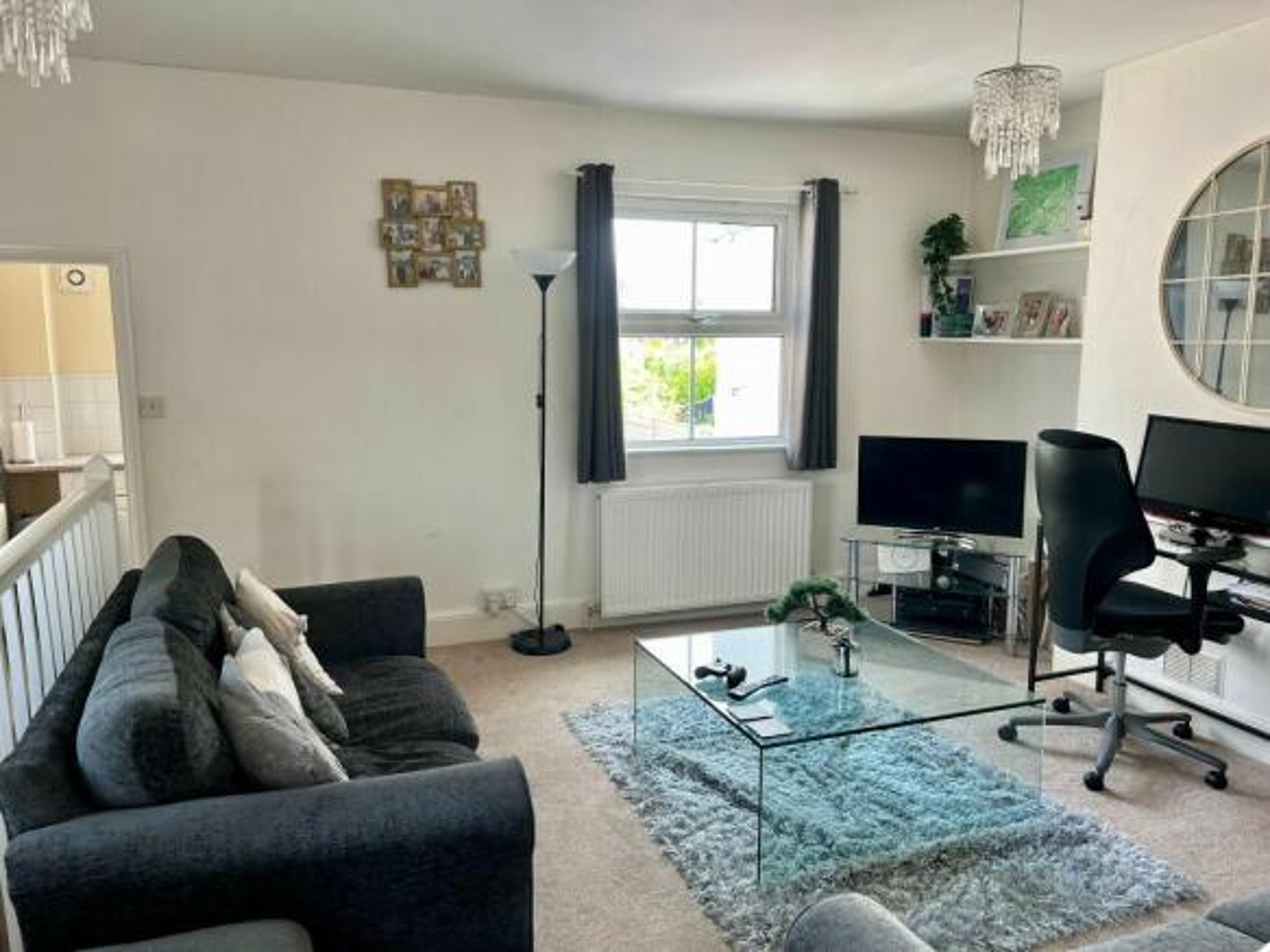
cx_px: 635
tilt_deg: -8.5
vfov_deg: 53.0
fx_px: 954
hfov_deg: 67.3
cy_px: 476
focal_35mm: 26
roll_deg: -0.6
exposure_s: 1/121
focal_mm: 5.7
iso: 125
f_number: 1.5
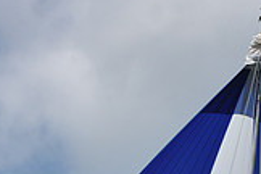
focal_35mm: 251
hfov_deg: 8.2
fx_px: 1820
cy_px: 461
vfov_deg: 5.3
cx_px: 236
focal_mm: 70
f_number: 11
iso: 320
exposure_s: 1/1000
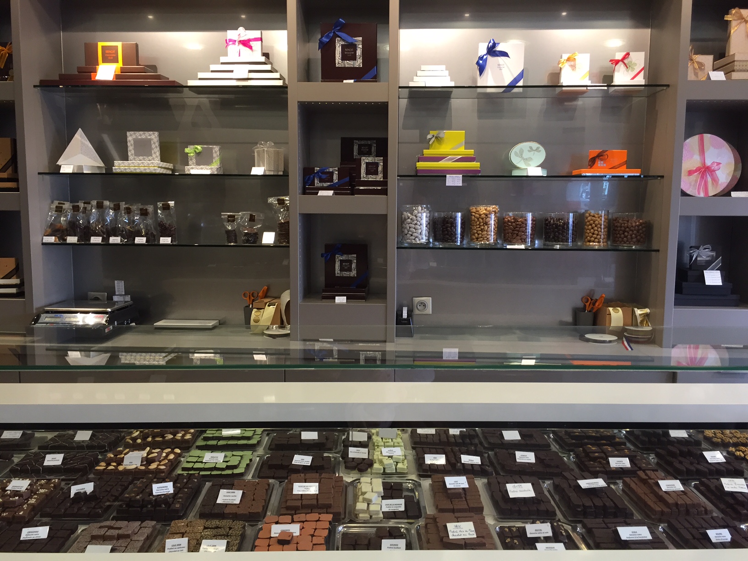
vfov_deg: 48.2
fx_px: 627
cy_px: 280
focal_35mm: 29
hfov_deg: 61.7
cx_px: 374
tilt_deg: -6.0
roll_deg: -1.6
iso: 50
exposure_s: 1/33
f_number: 2.2
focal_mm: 4.15
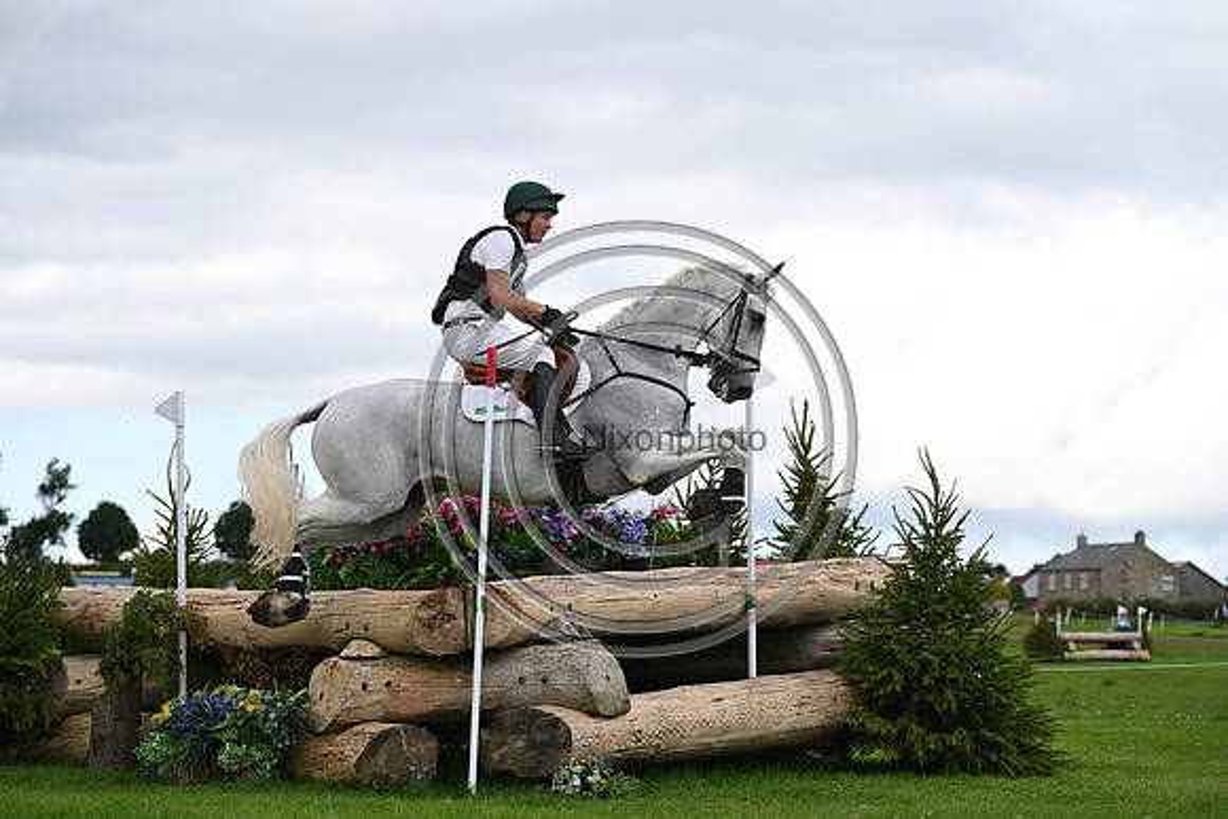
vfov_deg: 12.2
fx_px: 3821
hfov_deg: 18.3
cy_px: 410
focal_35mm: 112
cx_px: 614
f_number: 4.5
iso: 280
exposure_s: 1/1250
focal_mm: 112
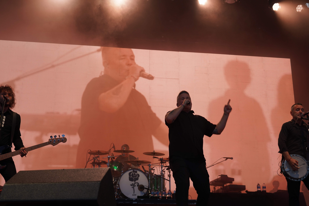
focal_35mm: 48
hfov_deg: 41.1
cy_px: 103
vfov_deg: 28.1
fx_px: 412
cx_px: 154
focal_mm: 48
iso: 250
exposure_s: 1/160
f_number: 4
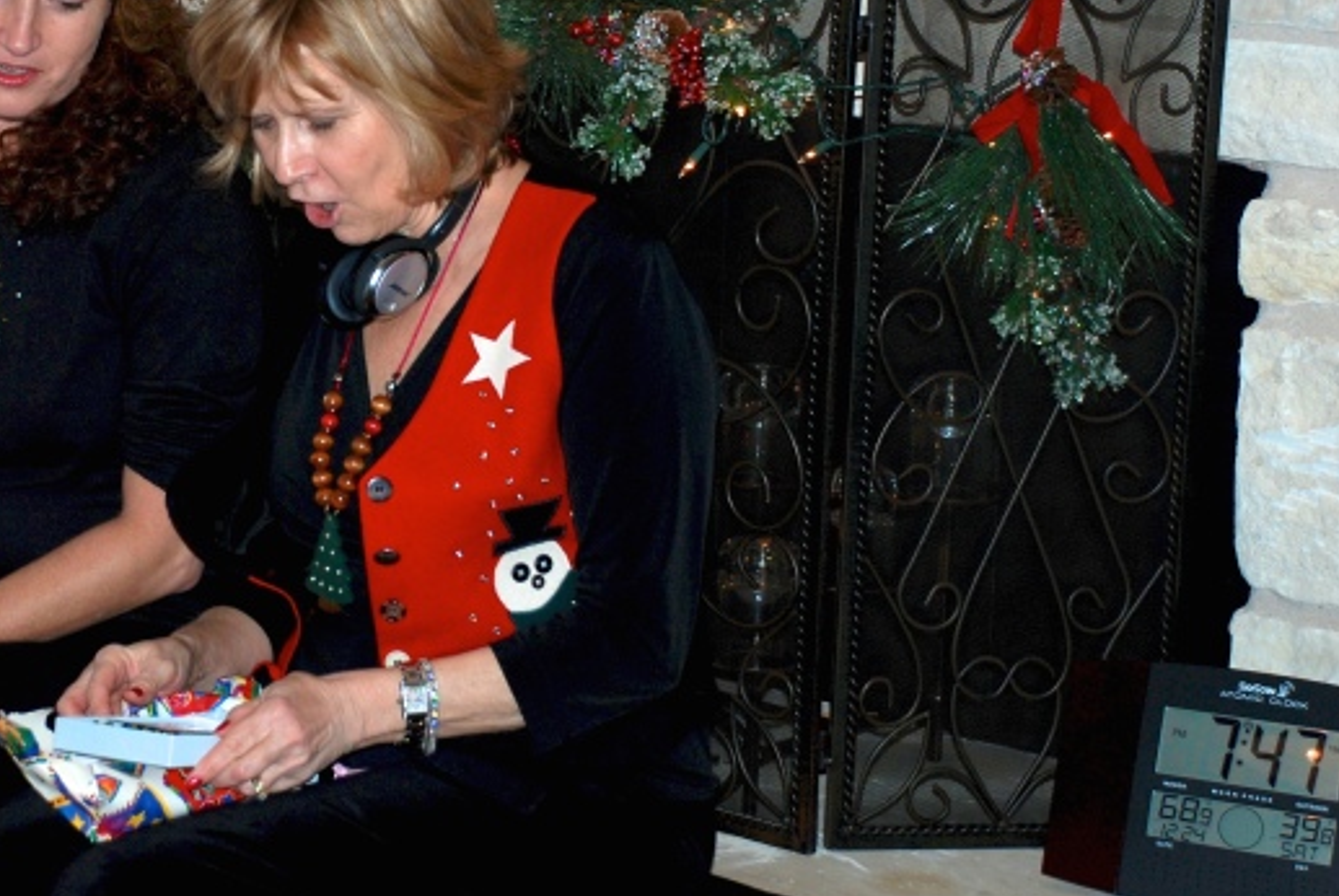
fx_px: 4319
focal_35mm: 116
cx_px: 360
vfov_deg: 11.8
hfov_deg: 17.5
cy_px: 276
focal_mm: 50
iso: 200
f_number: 5
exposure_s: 1/60
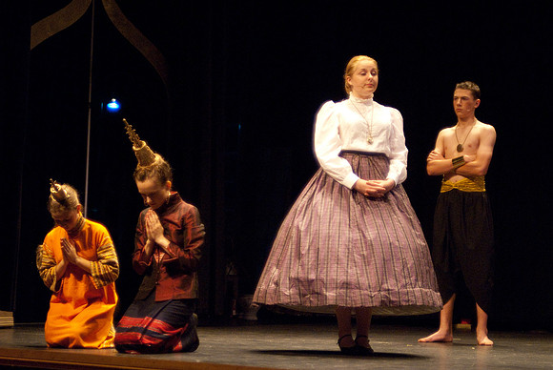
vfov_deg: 13.5
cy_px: 185
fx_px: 1568
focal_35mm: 102
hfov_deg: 20.0
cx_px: 276
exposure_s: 1/160
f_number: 2.8
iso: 1600
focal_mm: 68
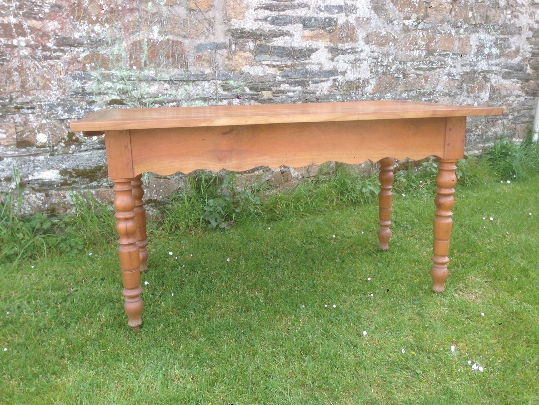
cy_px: 202
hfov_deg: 55.4
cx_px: 270
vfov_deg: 42.9
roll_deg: -1.4
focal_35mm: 33
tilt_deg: -14.1
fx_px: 514
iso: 50
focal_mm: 4.12
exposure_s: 1/153
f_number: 2.4
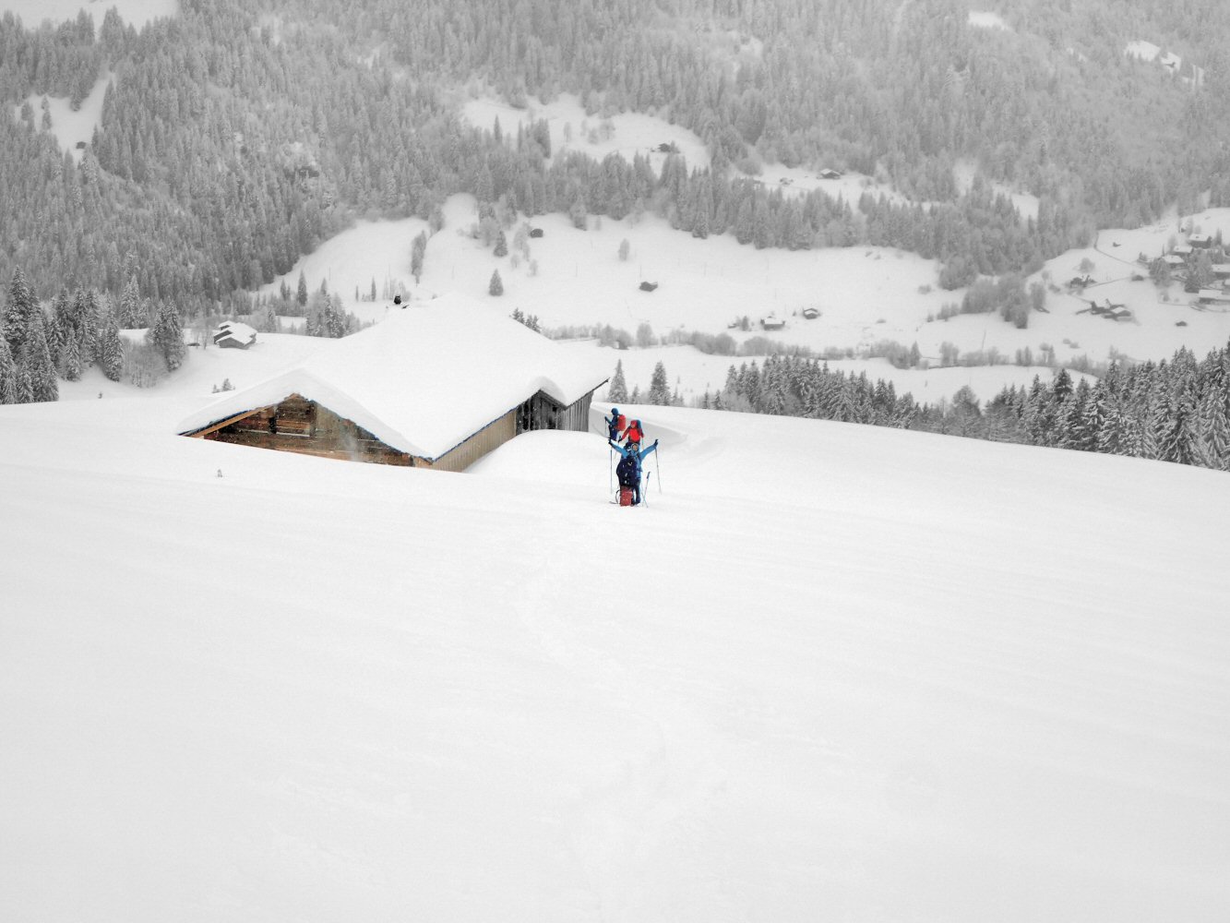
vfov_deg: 14.8
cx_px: 615
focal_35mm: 100
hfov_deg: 19.6
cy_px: 462
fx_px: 3554
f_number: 4.9
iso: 100
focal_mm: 18
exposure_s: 1/400
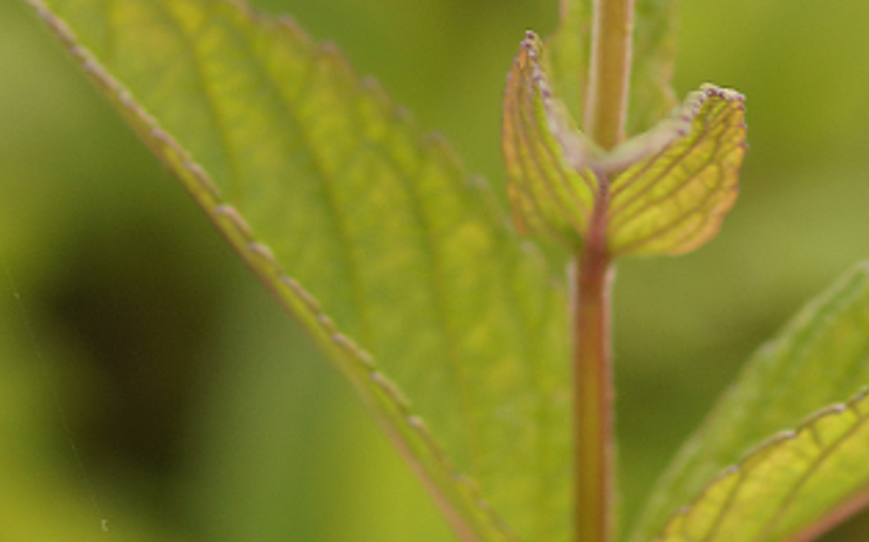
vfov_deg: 2.2
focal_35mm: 584
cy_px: 373
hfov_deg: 3.6
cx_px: 684
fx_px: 13826
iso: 100
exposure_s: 1/200
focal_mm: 100
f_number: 3.2
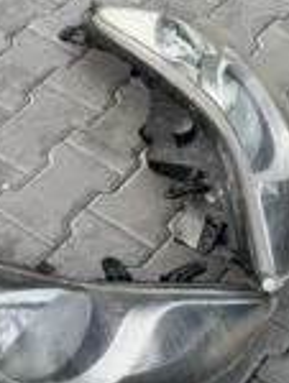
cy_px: 291
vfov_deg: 29.7
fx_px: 710
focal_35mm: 64
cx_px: 79
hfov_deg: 22.8
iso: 80
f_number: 1.78
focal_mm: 6.76
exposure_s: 1/664
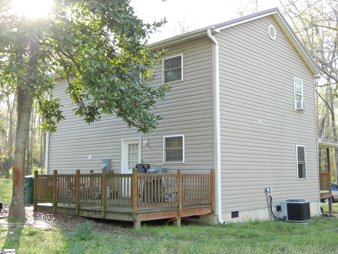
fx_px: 400
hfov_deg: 45.8
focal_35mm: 41
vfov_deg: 35.1
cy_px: 127
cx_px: 169
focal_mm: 7.3
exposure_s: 1/40
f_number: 3.5
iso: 80
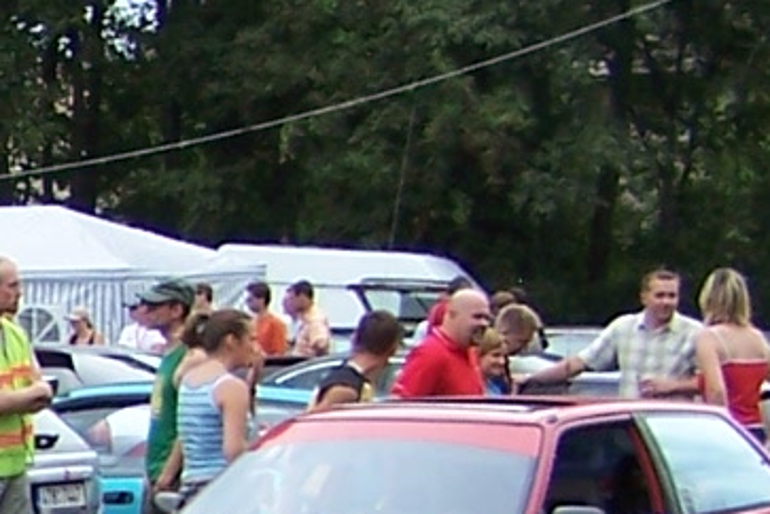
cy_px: 646
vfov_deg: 6.1
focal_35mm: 223
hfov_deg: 8.6
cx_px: -957
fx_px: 4769
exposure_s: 1/500
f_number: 2.8
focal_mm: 6.3
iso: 80
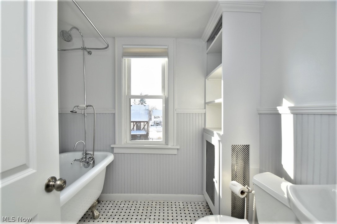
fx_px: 140
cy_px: 112
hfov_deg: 100.4
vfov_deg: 77.3
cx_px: 168
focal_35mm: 15
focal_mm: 10
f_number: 8
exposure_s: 1/160
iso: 200
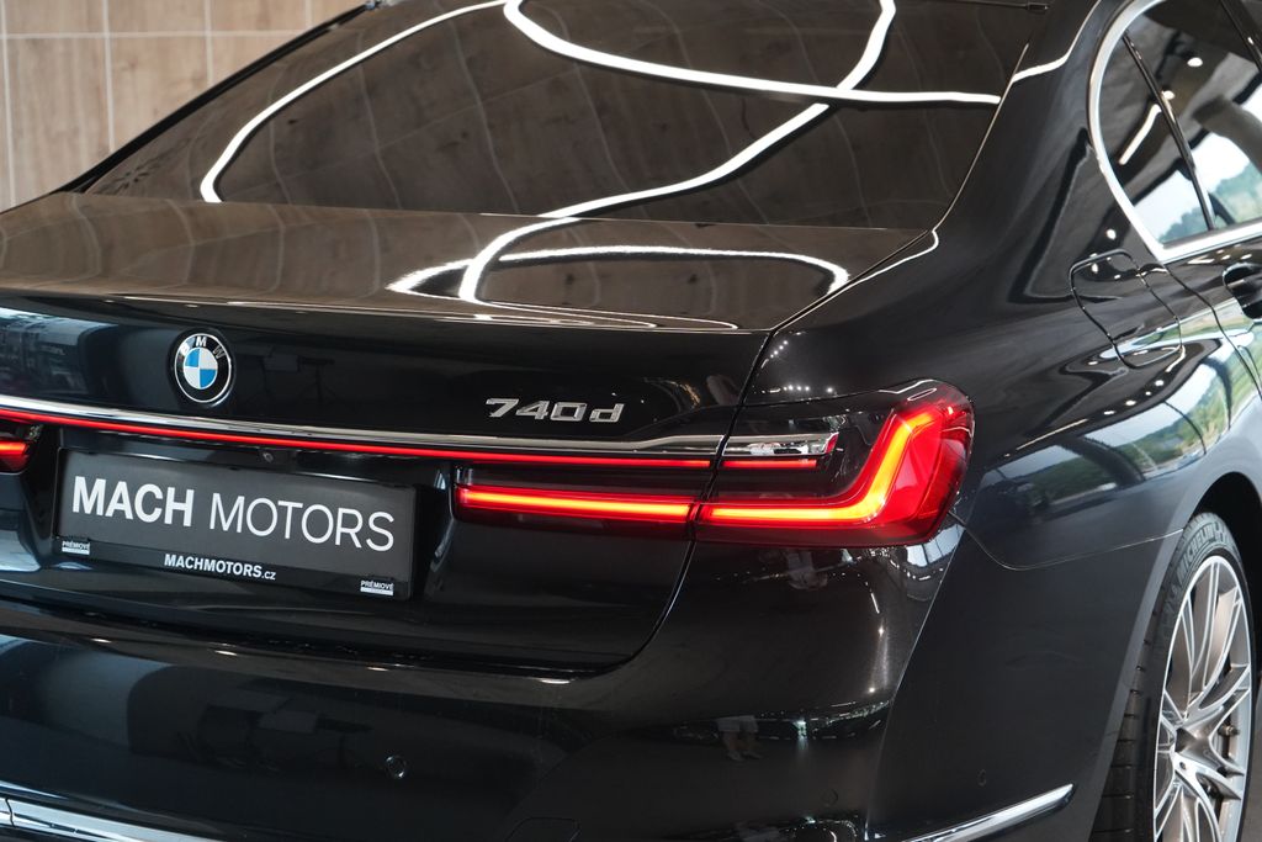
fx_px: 2454
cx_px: 631
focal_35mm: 70
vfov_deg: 19.5
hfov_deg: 28.8
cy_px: 421
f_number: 5.6
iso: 5000
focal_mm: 70
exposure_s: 1/160
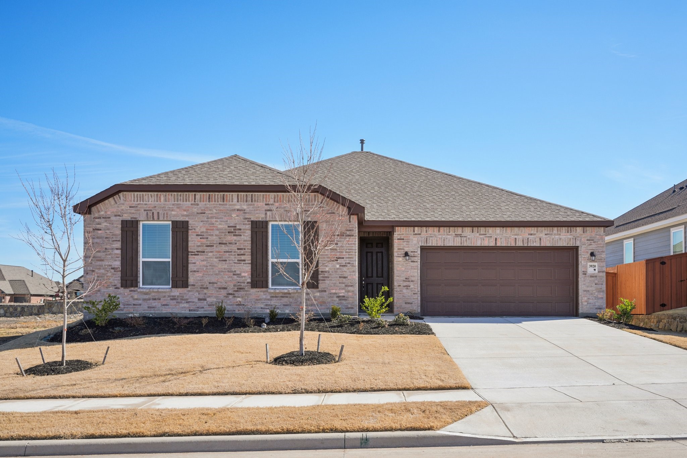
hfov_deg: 54.4
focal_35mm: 35
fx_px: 668
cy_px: 229
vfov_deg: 37.8
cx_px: 344
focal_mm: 35
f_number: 8
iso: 100
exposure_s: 1/320
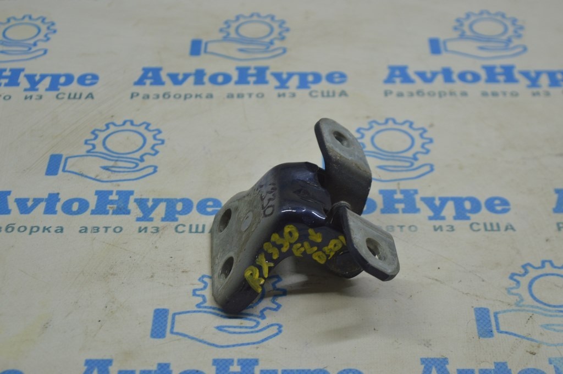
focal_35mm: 78
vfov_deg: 17.5
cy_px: 187
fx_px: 1219
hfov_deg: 26.0
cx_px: 282
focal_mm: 52
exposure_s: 1/50
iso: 400
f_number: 5.6
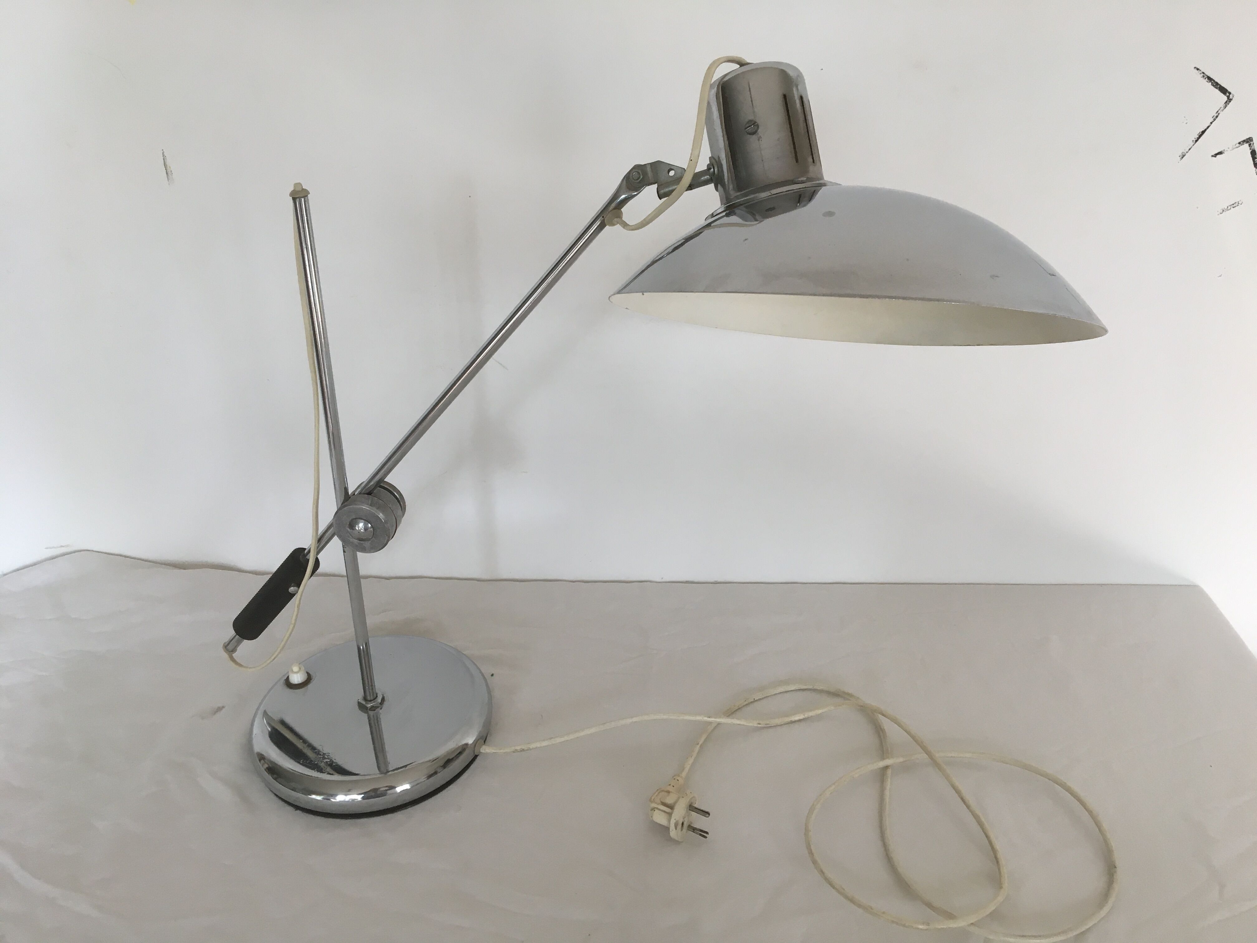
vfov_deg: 48.2
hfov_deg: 61.7
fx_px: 1053
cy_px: 472
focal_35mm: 29
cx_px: 628
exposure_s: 1/33
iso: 25
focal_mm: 4.15
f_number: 2.2
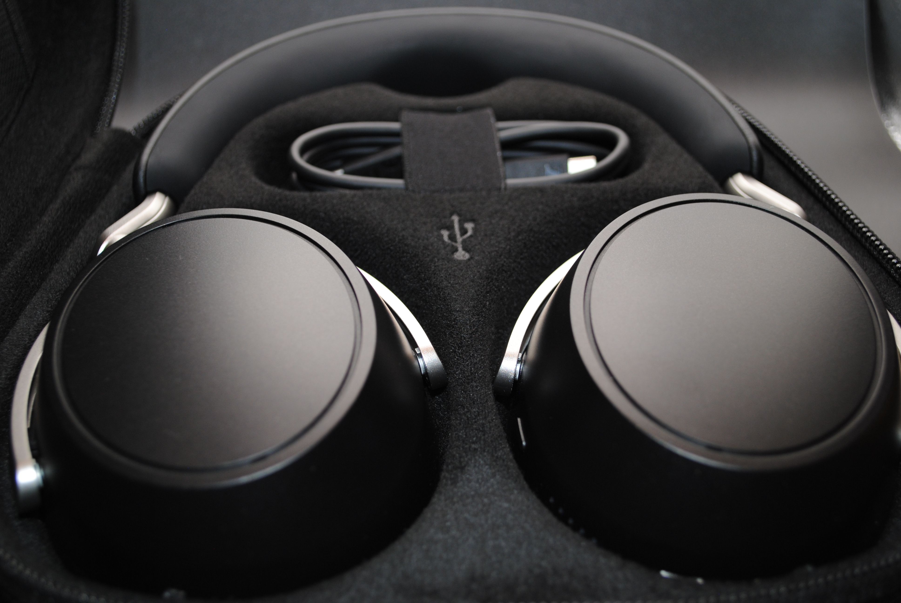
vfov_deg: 28.2
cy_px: 302
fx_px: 1203
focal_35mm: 48
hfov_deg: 41.1
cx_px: 450
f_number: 4.8
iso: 200
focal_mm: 32
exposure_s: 1/60
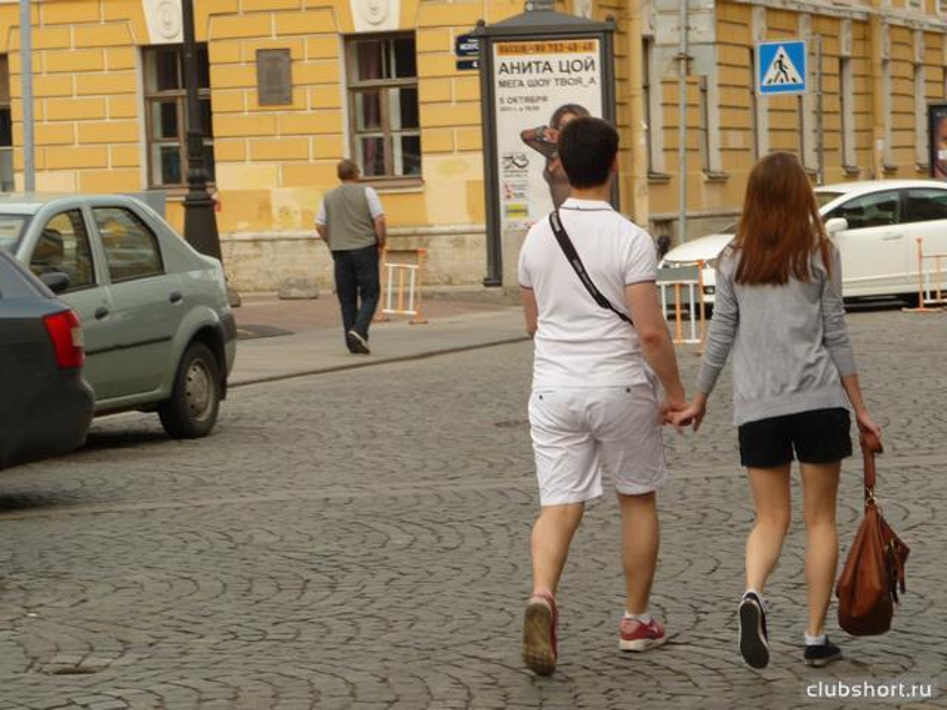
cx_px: 474
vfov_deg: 12.0
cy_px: 355
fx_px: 3392
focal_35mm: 124
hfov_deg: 15.9
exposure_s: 1/160
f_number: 4.7
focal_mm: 19.1
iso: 100
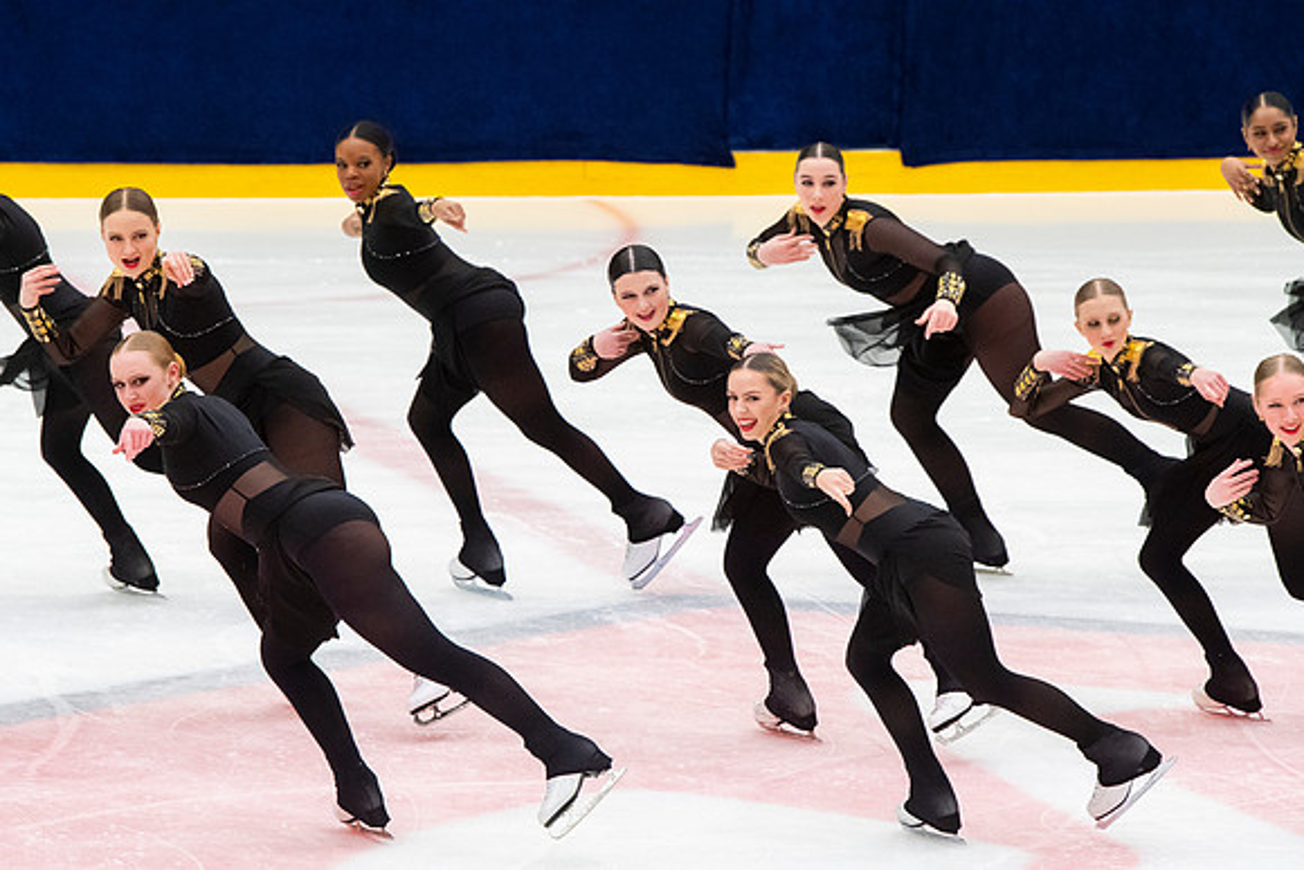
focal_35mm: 278
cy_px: 435
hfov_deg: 7.4
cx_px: 652
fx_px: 10054
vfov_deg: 5.0
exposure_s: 1/320
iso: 2800
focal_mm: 185
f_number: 5.6
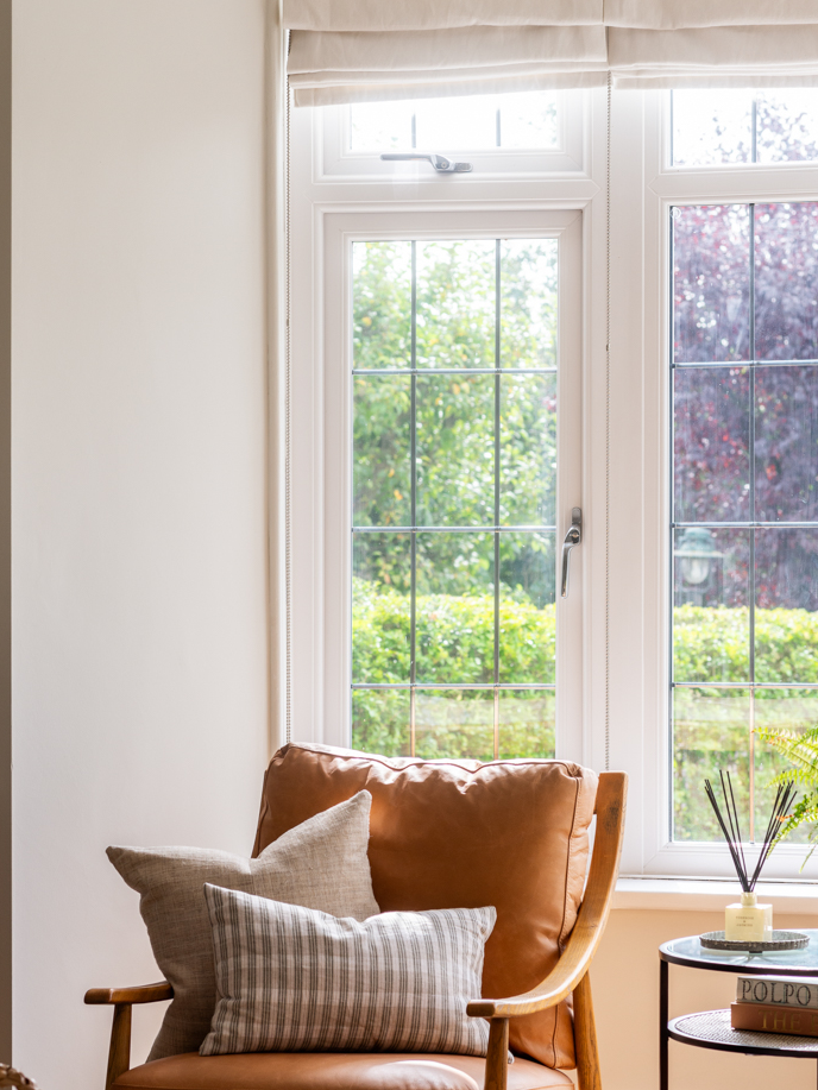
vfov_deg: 17.3
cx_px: 321
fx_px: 3591
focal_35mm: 114
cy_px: 511
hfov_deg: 13.0
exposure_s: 1/125
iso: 320
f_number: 8
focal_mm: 85
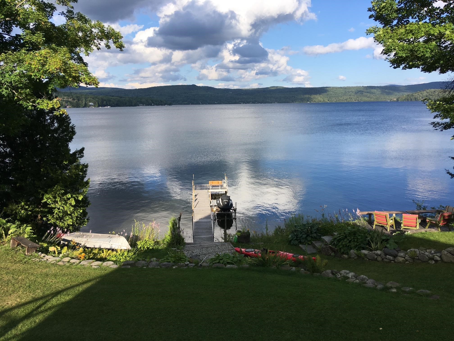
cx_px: 227
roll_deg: +0.0
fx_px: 380
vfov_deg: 48.2
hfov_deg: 61.7
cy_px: 170
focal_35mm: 29
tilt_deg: -10.2
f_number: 2.2
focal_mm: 4.15
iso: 25
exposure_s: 1/1282
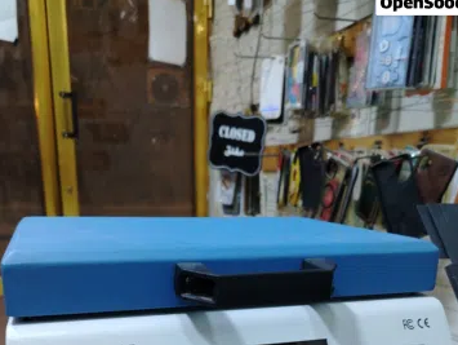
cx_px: 217
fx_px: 477
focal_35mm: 36
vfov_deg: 37.2
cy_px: 308
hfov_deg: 51.3
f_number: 1.75
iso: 556
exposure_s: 1/50
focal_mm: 5.25
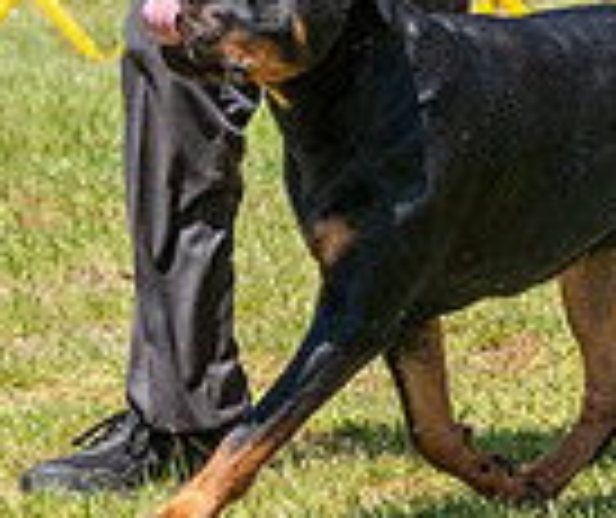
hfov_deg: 2.3
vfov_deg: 1.9
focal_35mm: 818
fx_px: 15204
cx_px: 239
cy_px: -75
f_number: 6.3
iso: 1000
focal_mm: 167
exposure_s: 1/2500
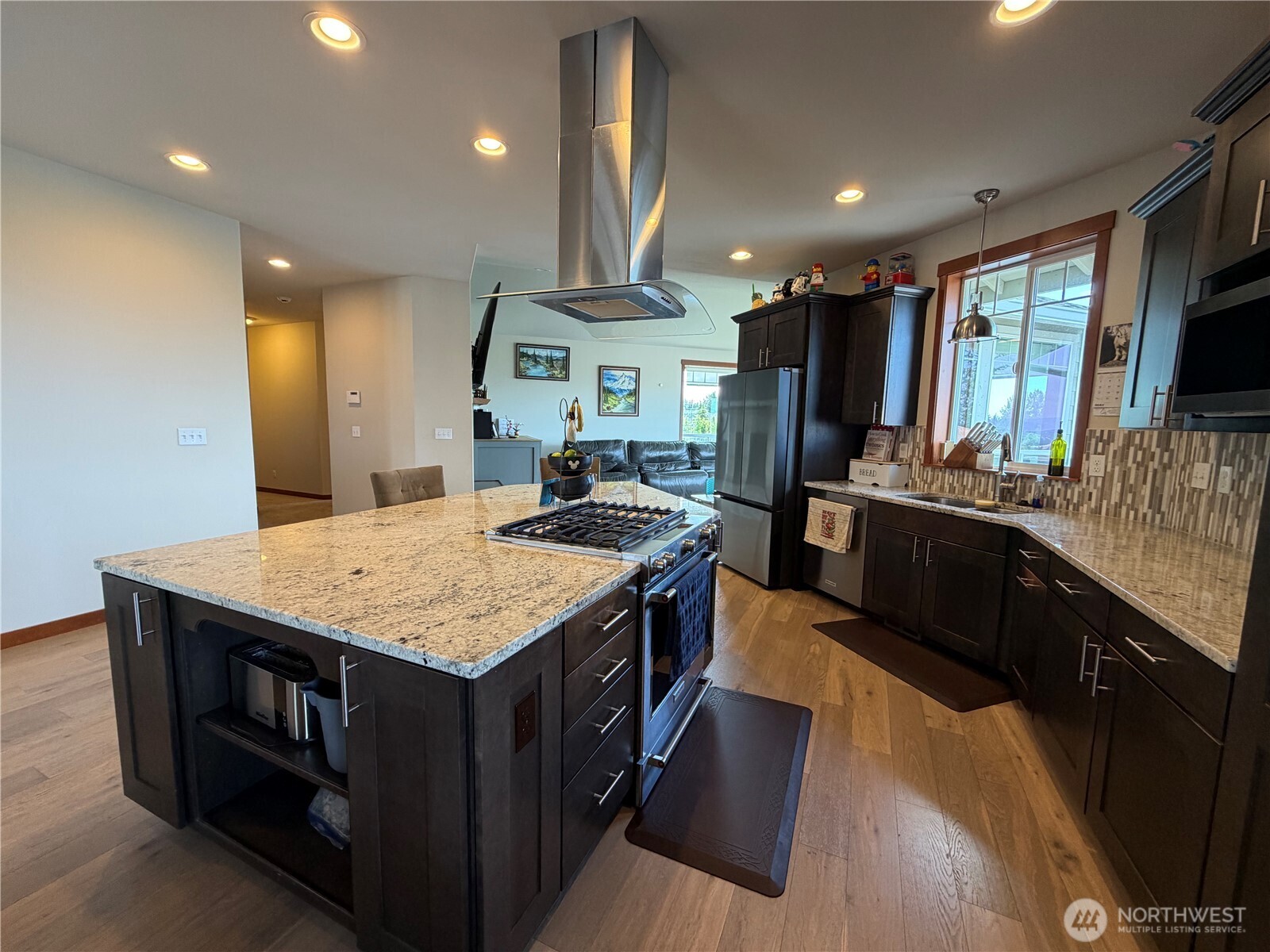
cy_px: 476
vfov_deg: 85.7
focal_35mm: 14
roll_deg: -1.2
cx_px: 635
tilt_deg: -6.2
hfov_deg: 102.1
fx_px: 514
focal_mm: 2.22
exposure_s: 1/60
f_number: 2.2
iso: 200
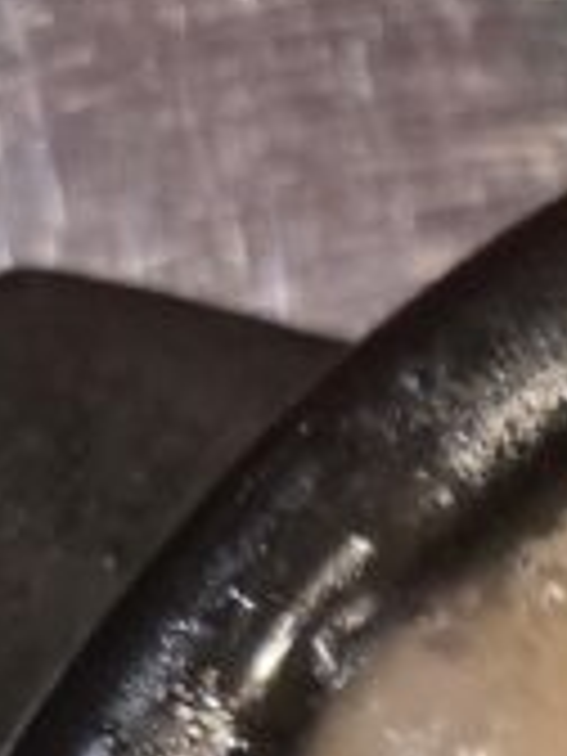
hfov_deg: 9.6
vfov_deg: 11.7
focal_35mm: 140
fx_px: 3058
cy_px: 1768
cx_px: 1278
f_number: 1.8
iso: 500
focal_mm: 5.4
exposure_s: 1/120
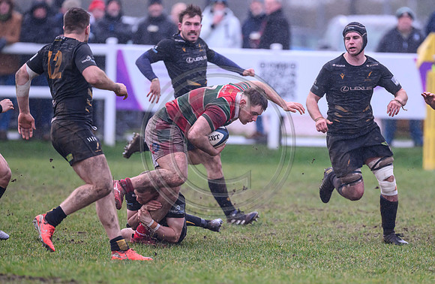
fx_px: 5966
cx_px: 253
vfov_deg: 2.7
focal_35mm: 497
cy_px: 179
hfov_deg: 4.2
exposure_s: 1/2500
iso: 3200
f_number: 3.5
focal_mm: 400
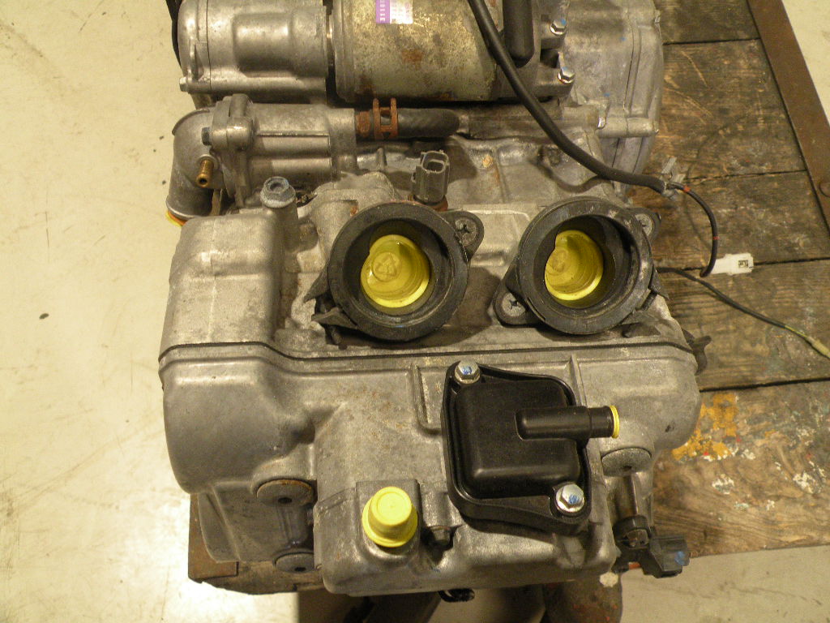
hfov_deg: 55.4
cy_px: 312
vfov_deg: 42.9
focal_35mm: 33
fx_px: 791
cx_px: 415
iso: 288
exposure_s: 1/60
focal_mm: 5.8
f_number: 3.2
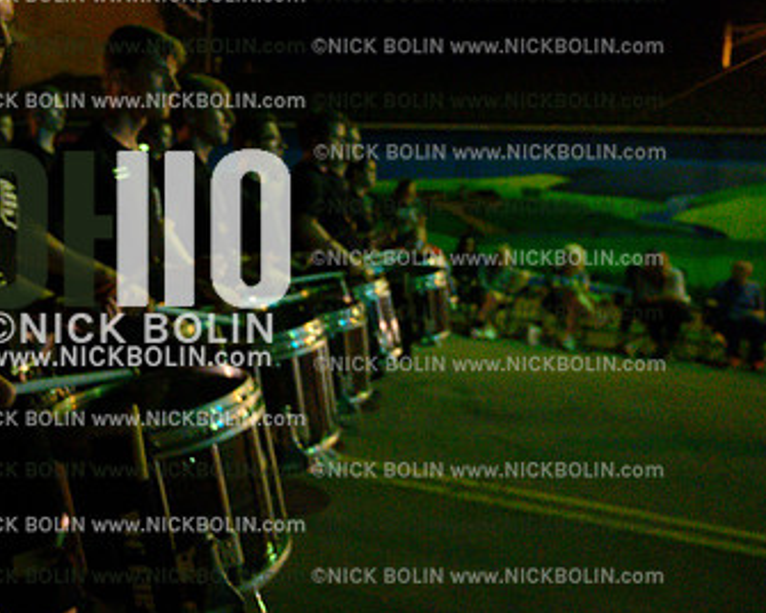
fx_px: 884
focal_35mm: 39
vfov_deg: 38.1
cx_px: 128
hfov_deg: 44.1
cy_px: 258
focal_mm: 24
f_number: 4
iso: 32000
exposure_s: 1/125
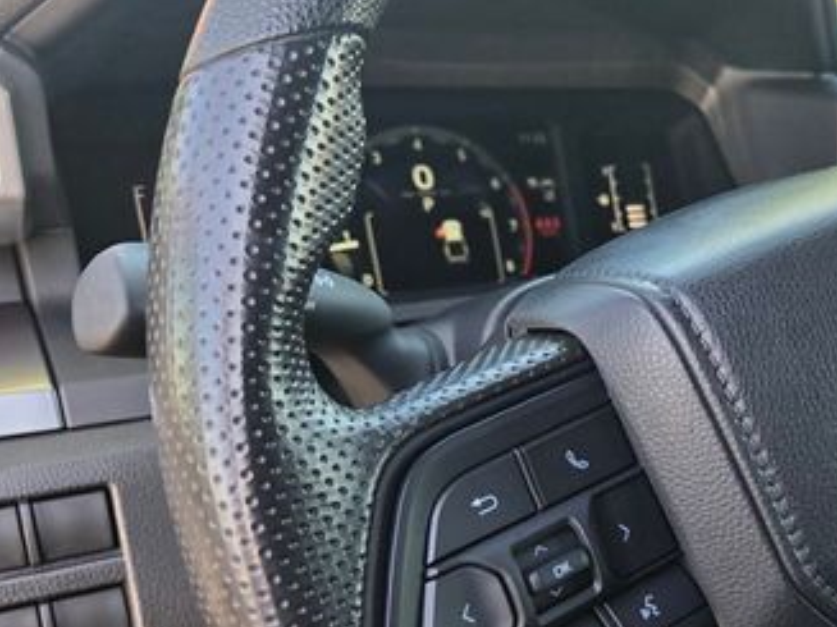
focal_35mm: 45
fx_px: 1088
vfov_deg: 31.8
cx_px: 712
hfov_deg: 39.8
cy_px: 443
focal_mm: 5.4
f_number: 1.8
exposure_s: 1/180
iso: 100
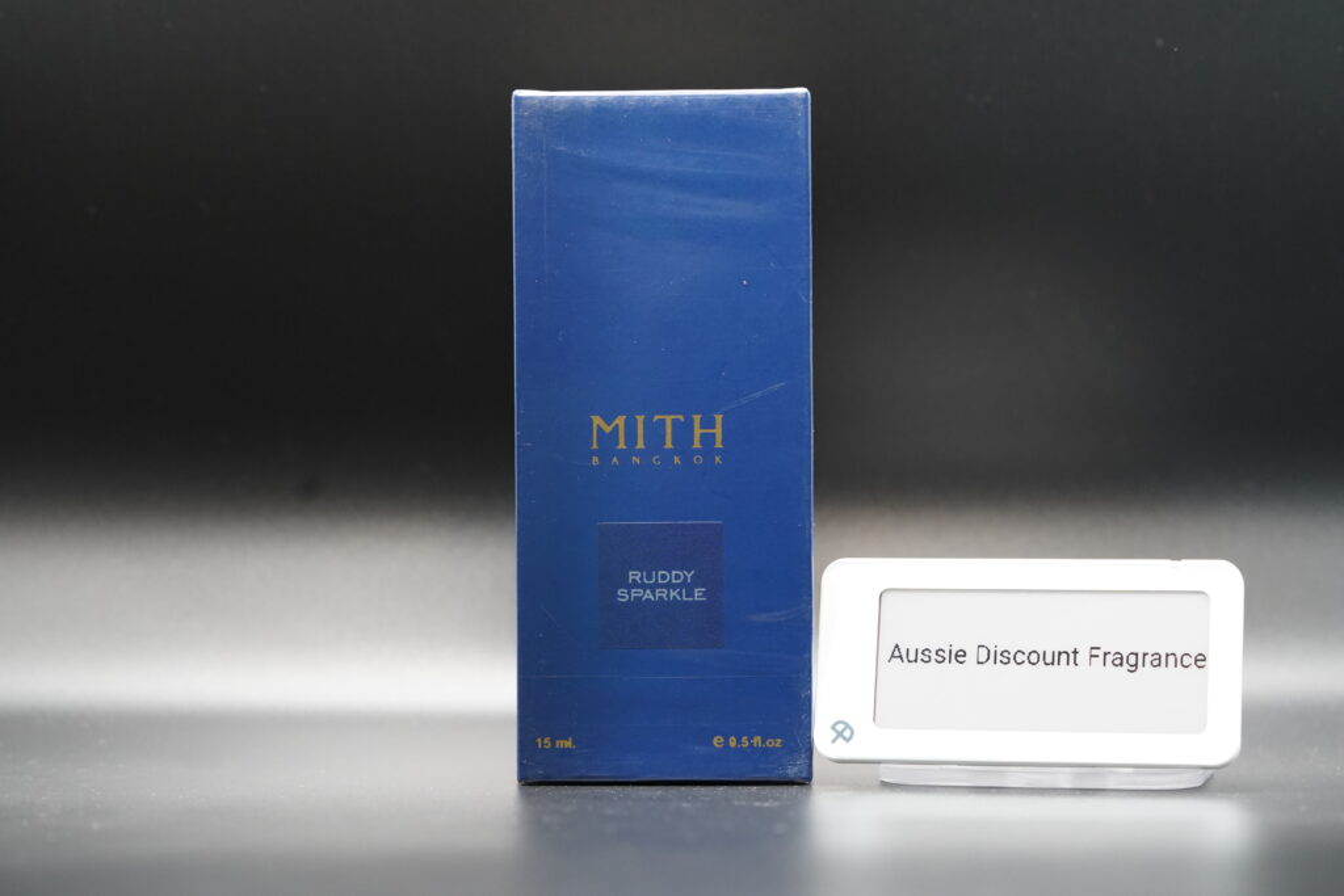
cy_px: 448
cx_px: 672
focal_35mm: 90
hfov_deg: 22.6
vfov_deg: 15.2
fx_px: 3360
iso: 4000
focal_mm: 90
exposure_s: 1/100
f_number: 5
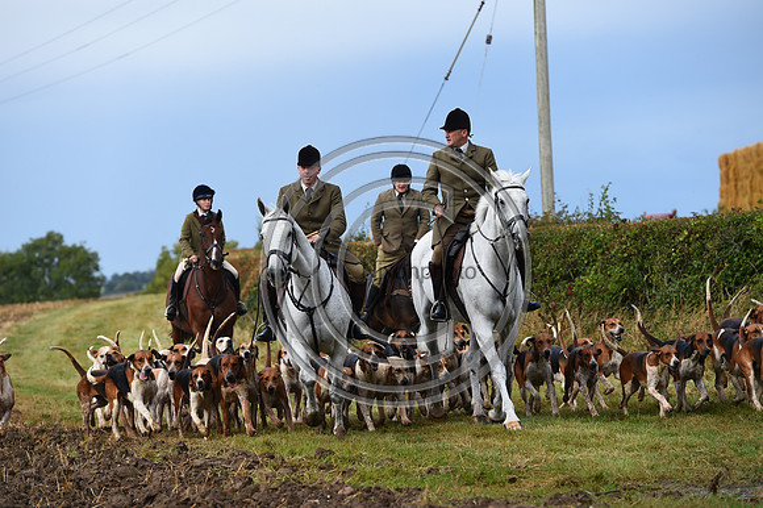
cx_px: 382
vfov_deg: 8.3
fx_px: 3495
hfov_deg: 12.5
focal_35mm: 165
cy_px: 254
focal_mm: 165
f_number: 5
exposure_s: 1/640
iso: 280
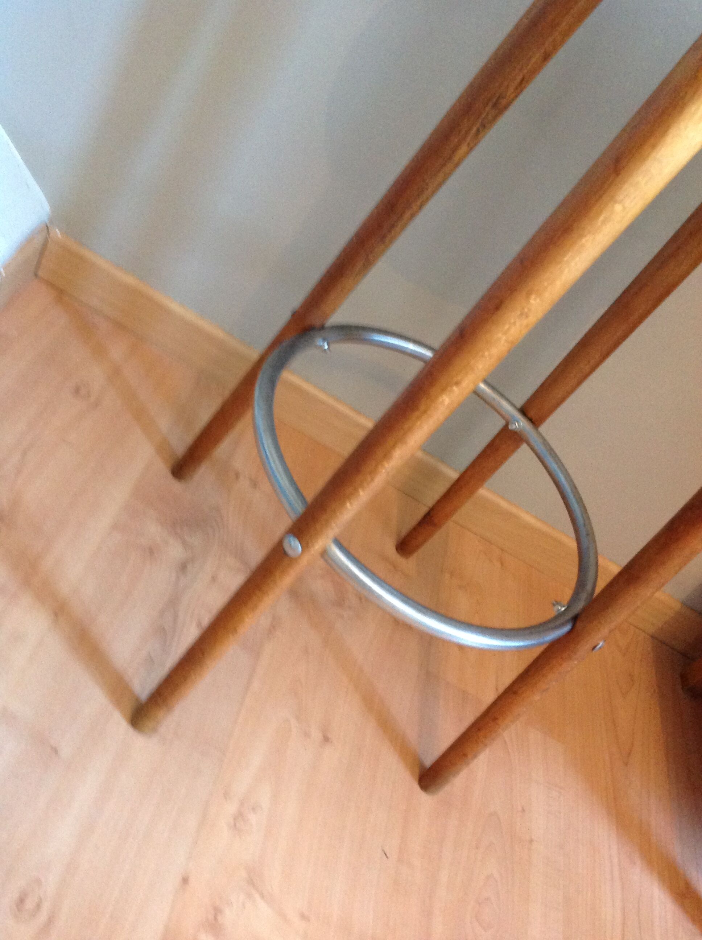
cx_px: 351
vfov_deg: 52.7
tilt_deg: -38.5
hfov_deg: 40.6
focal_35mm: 35
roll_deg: -38.1
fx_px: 949
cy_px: 470
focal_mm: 4.28
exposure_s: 1/15
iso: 320
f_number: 2.4
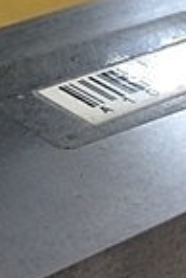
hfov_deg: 10.2
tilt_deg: -40.0
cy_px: 397
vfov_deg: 14.5
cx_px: 205
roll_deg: -2.3
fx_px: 1028
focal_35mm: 133
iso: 64
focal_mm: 4.15
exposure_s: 1/30
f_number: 2.2
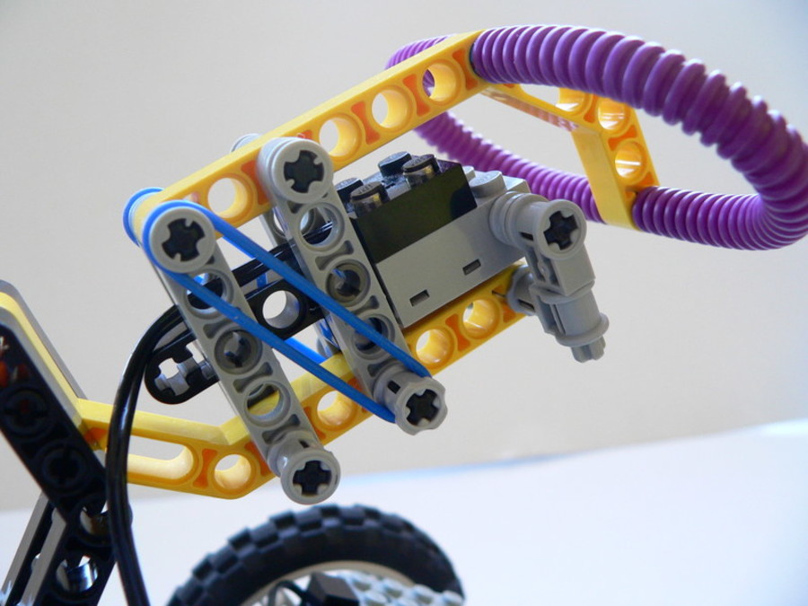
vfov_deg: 39.7
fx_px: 840
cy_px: 303
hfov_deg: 51.4
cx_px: 404
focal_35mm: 36
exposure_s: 1/40
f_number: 2.8
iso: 200
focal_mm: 6
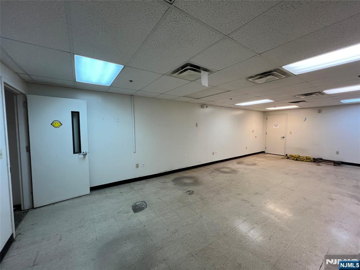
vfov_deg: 89.9
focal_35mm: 13
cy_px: 135
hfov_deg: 106.2
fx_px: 135
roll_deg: +0.2
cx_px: 180
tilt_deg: -4.5
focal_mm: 1.57
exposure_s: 1/128
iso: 200
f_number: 1.8
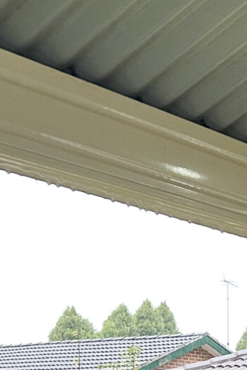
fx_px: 1009
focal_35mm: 98
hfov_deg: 13.1
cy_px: 500
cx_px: 385
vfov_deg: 19.1
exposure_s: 1/121
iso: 160
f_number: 1.78
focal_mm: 6.86
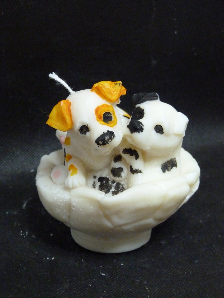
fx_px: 595
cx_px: 112
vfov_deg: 28.2
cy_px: 149
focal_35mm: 69
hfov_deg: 21.3
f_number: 3.3
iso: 800
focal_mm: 12.4
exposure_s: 1/30
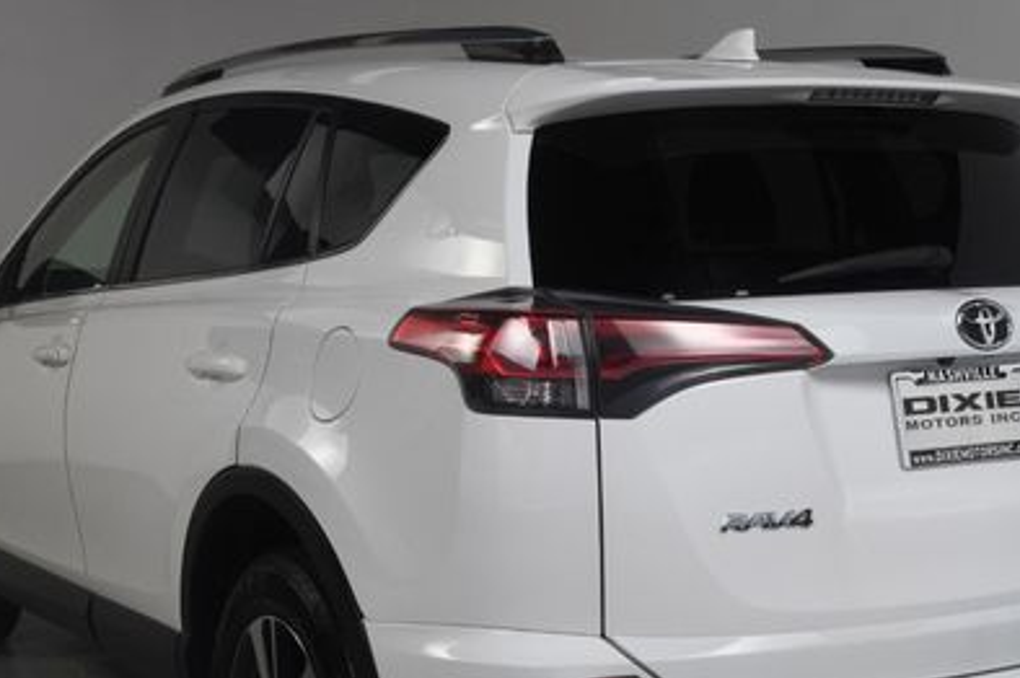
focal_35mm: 65
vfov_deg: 20.8
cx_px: 544
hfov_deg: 31.0
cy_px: 443
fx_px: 1840
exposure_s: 1/160
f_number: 14
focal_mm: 27
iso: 100
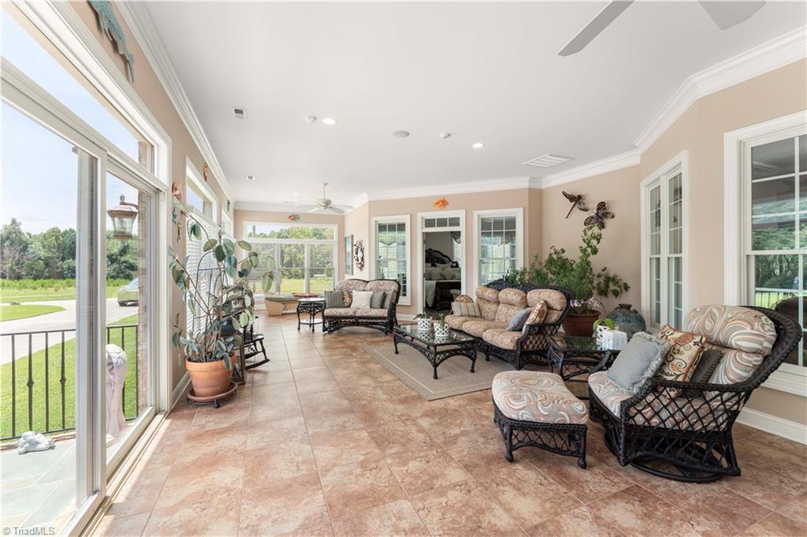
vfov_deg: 81.2
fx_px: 314
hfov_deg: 104.3
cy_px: 268
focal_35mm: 14
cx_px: 404
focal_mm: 14
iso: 400
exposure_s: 1/40
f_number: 8
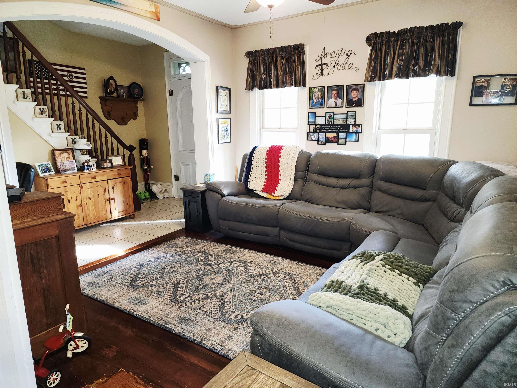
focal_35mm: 23
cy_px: 194
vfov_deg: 58.9
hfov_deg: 73.9
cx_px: 258
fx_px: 344
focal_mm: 6.4
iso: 125
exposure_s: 1/10
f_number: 1.8
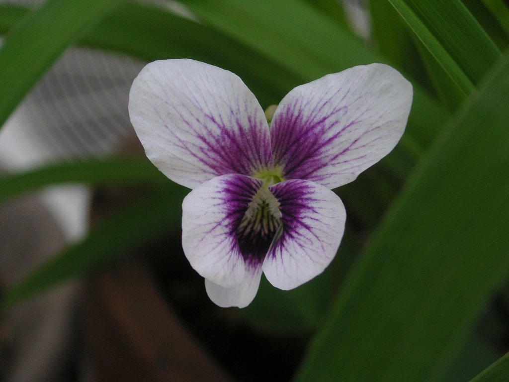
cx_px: 254
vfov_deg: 16.8
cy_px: 191
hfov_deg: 22.3
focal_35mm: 88
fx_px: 1294
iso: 64
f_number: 4.7
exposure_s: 1/90
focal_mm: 14.6
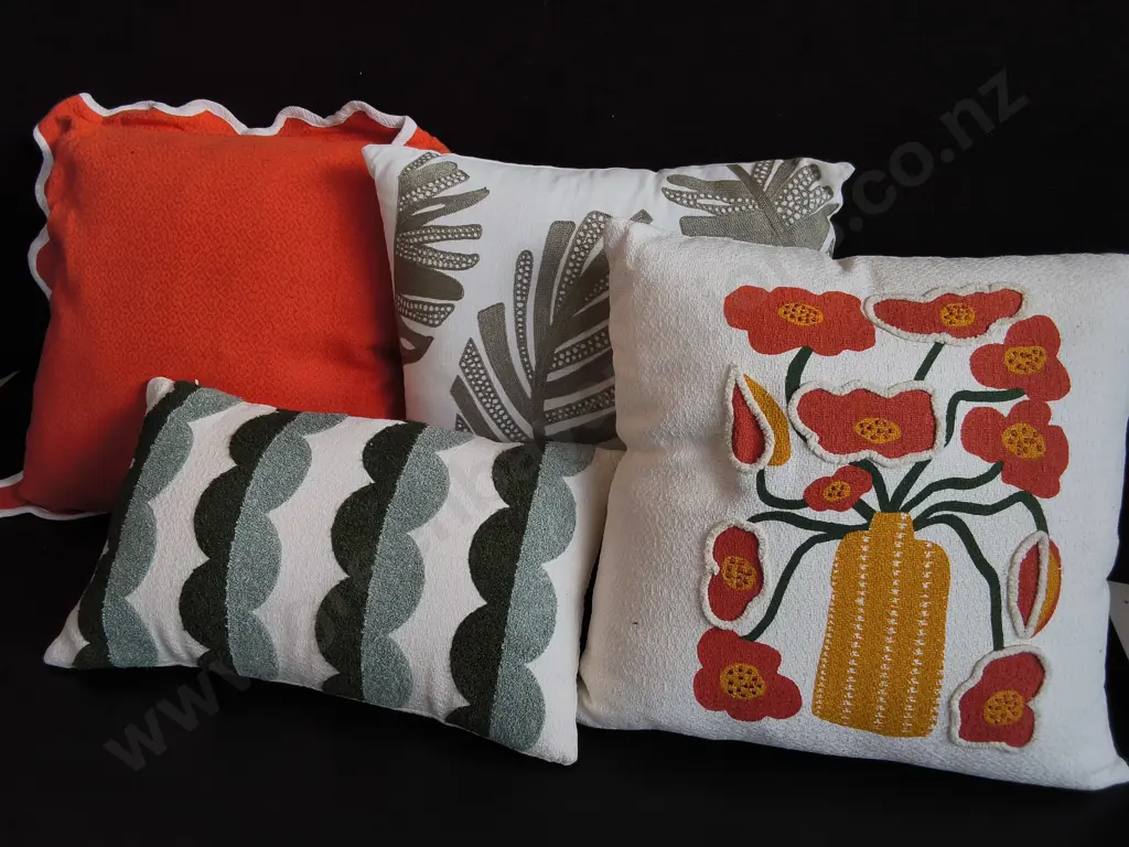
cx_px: 564
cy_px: 424
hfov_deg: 65.3
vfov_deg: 51.4
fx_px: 881
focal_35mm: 27
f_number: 2
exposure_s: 1/272
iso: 32
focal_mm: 2.87
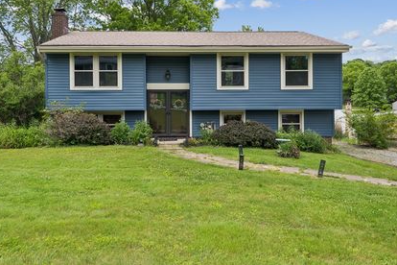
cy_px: 106
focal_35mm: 29
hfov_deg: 63.6
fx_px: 320
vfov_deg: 44.7
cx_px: 182
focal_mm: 24
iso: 50
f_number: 7.1
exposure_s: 1/60
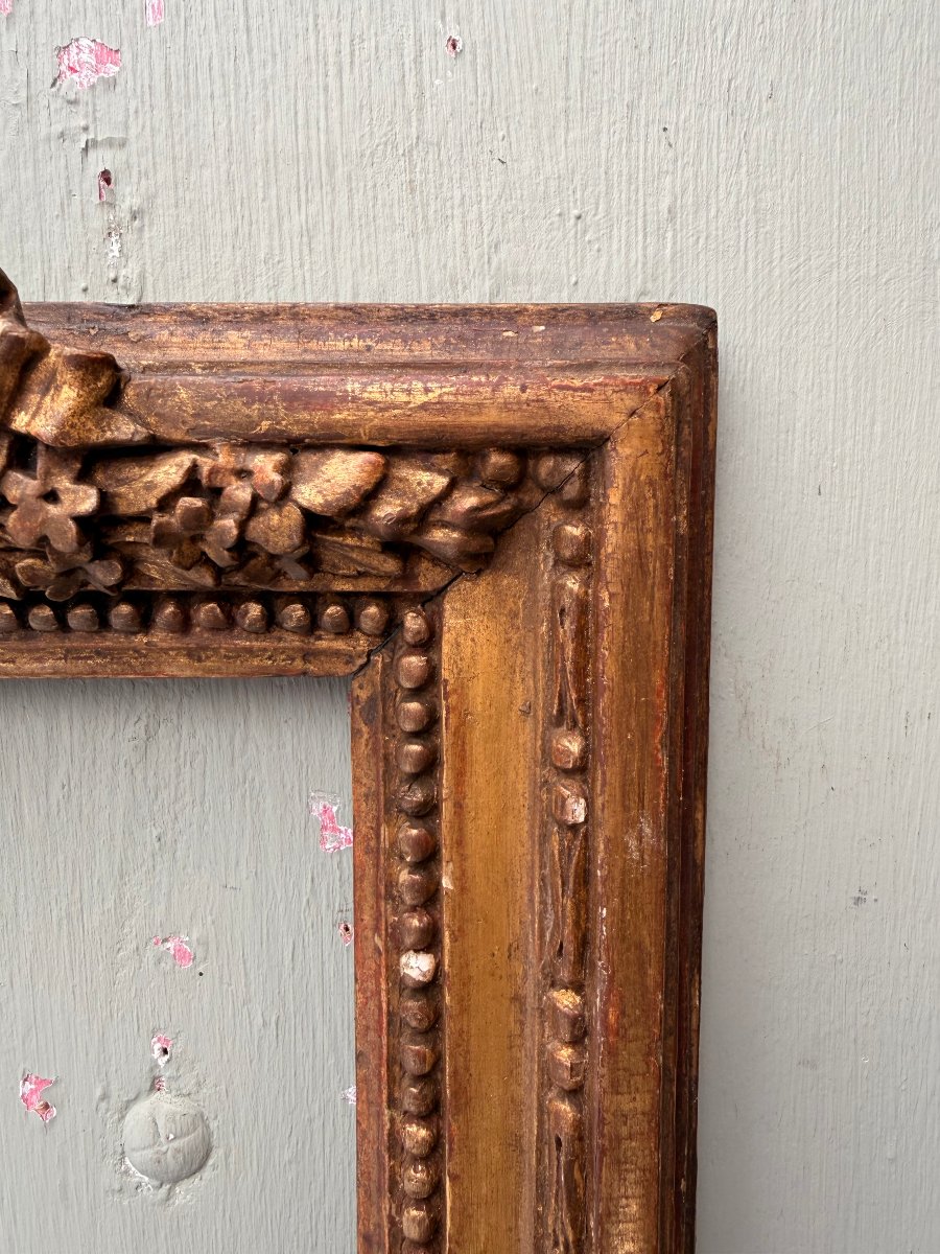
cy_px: 627
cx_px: 470
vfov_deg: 71.6
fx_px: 869
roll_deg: +0.0
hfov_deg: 56.8
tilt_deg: -4.9
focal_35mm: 24
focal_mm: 2.22
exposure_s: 1/100
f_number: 2.2
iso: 80
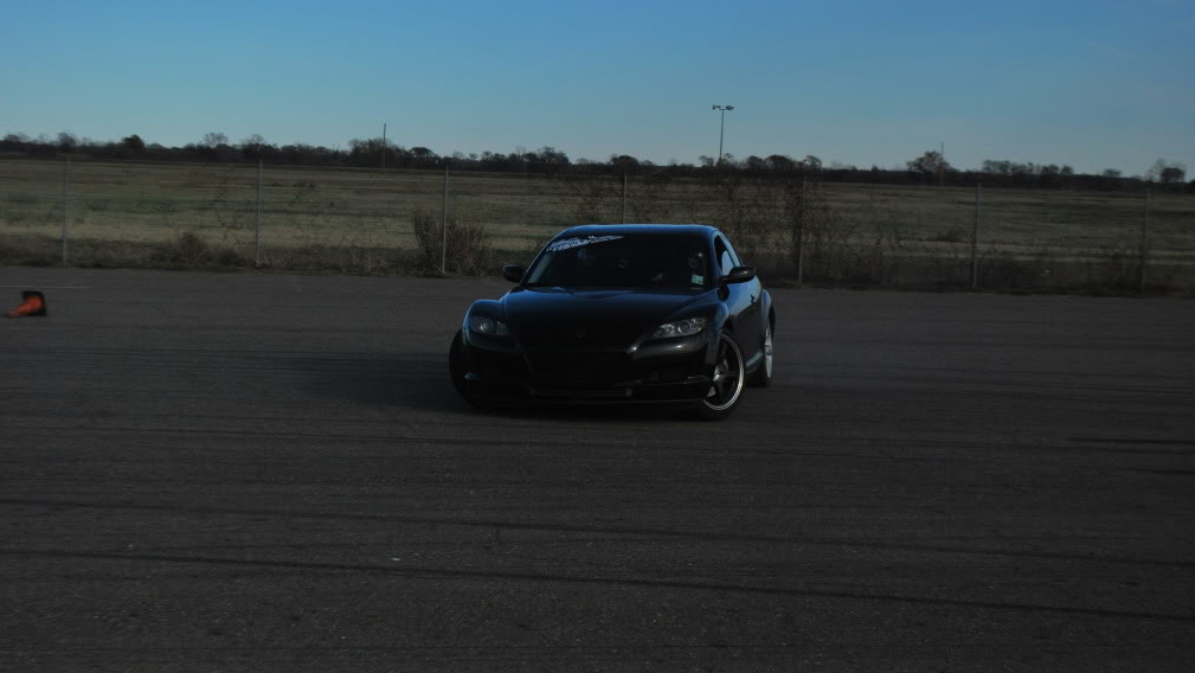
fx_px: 2123
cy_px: 331
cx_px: 595
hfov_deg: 31.4
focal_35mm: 67
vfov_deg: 18.0
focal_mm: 42
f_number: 6.3
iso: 400
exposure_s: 1/4000
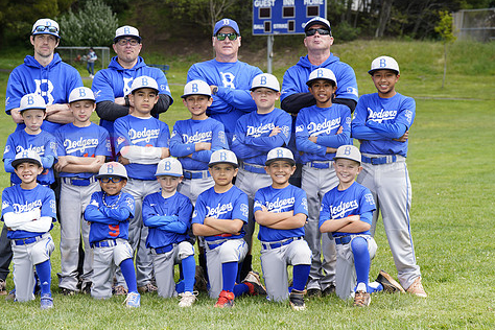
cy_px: 147
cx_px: 210
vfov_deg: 11.9
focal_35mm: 115
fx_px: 1581
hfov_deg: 17.8
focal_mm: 94
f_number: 6.3
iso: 100
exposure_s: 1/250
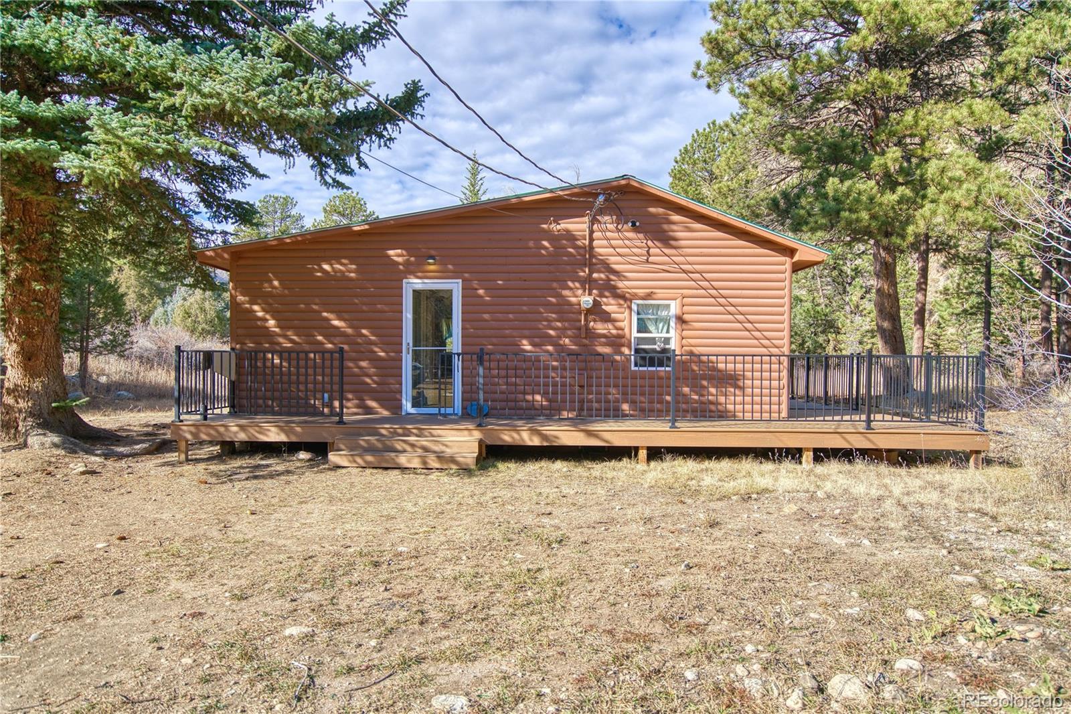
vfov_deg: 51.3
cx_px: 536
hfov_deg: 71.5
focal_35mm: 25
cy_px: 357
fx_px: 744
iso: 400
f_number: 4
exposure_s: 1/2500
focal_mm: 25
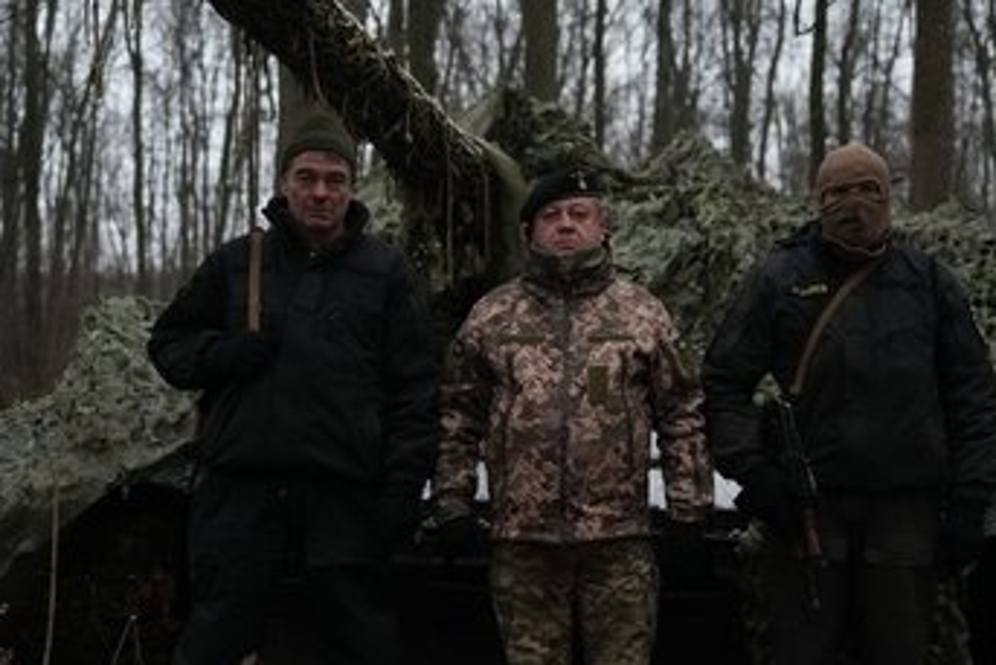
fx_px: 1356
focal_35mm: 49
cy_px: 335
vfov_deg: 27.6
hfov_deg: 40.2
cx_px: 566
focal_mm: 42
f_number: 3.2
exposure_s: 1/400
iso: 8000
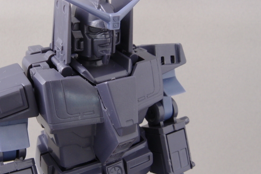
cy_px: 79
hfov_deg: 45.7
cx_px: 87
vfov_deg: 31.9
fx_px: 304
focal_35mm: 42
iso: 100
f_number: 8
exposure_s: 2
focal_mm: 6
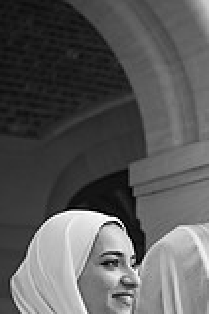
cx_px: 258
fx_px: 984
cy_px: 300
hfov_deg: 11.8
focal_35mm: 113
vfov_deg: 17.7
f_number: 3.2
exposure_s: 1/500
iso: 200
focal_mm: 40
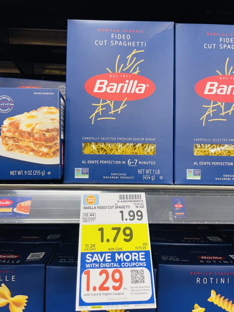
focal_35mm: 26
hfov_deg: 53.1
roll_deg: -0.7
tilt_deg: +1.1
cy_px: 156
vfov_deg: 67.3
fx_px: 234
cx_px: 117
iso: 125
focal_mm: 4.2
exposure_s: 1/60
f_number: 1.6
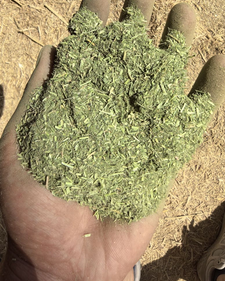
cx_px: 111
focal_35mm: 29
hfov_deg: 50.0
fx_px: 241
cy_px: 128
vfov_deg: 60.3
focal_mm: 1.76
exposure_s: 1/4000
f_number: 2.2
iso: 80
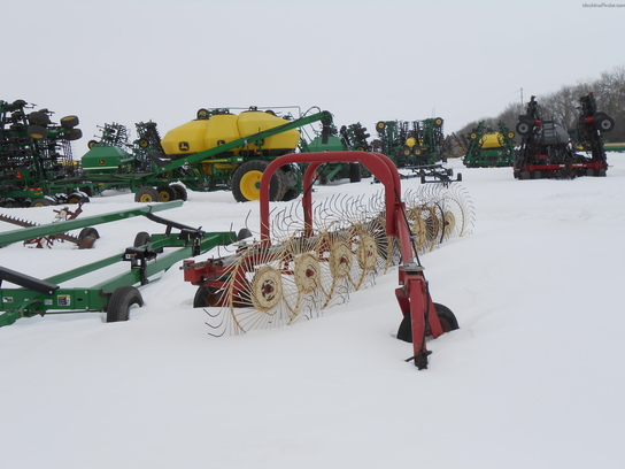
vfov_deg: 32.9
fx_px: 794
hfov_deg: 42.9
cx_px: 312
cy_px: 234
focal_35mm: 44
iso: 80
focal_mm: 7.8
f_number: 4.5
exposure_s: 1/1000
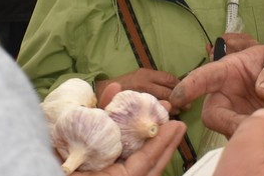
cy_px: -13
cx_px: 240
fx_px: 1219
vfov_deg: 8.2
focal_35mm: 166
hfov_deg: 12.3
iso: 200
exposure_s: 1/30
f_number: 5.6
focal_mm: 18
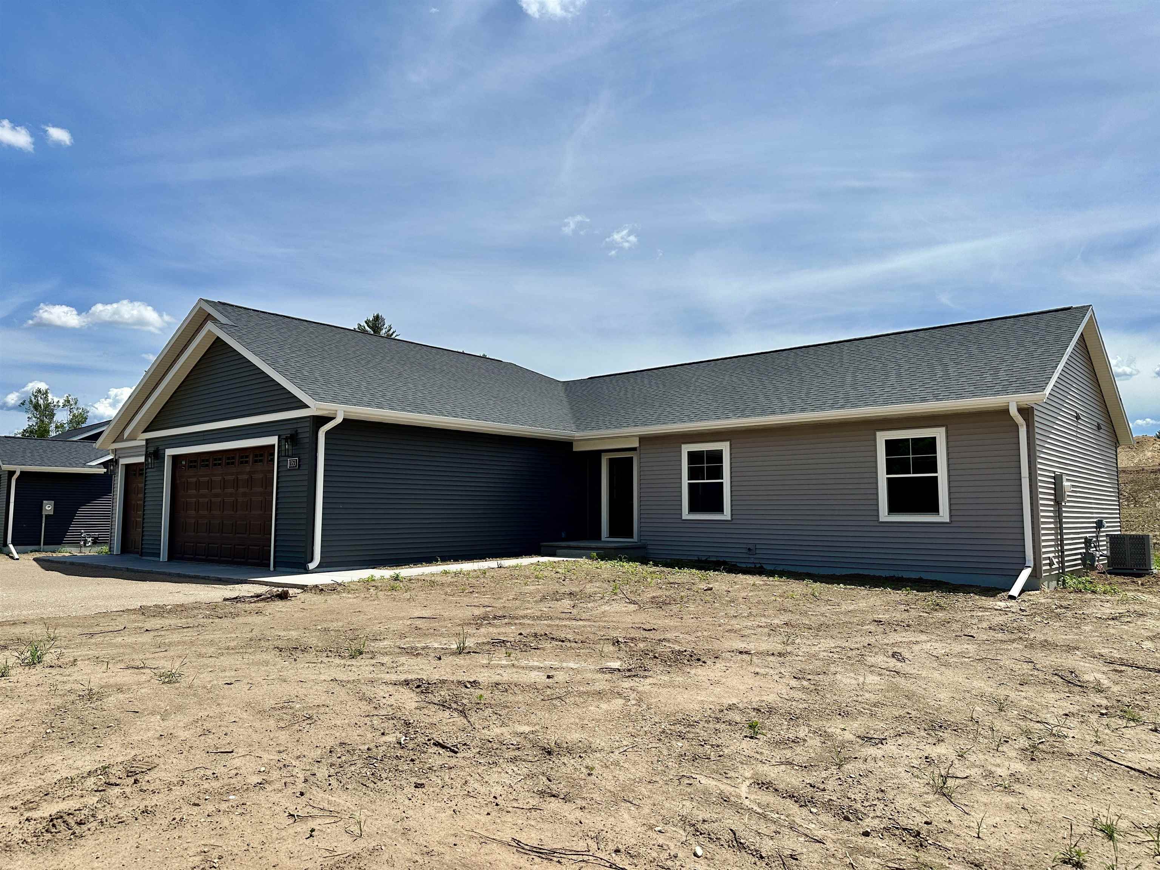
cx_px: 580
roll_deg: -0.4
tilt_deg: +4.2
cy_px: 435
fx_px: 804
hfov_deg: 71.6
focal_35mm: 24
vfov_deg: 56.8
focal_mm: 6.86
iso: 80
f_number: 1.78
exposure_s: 1/8929
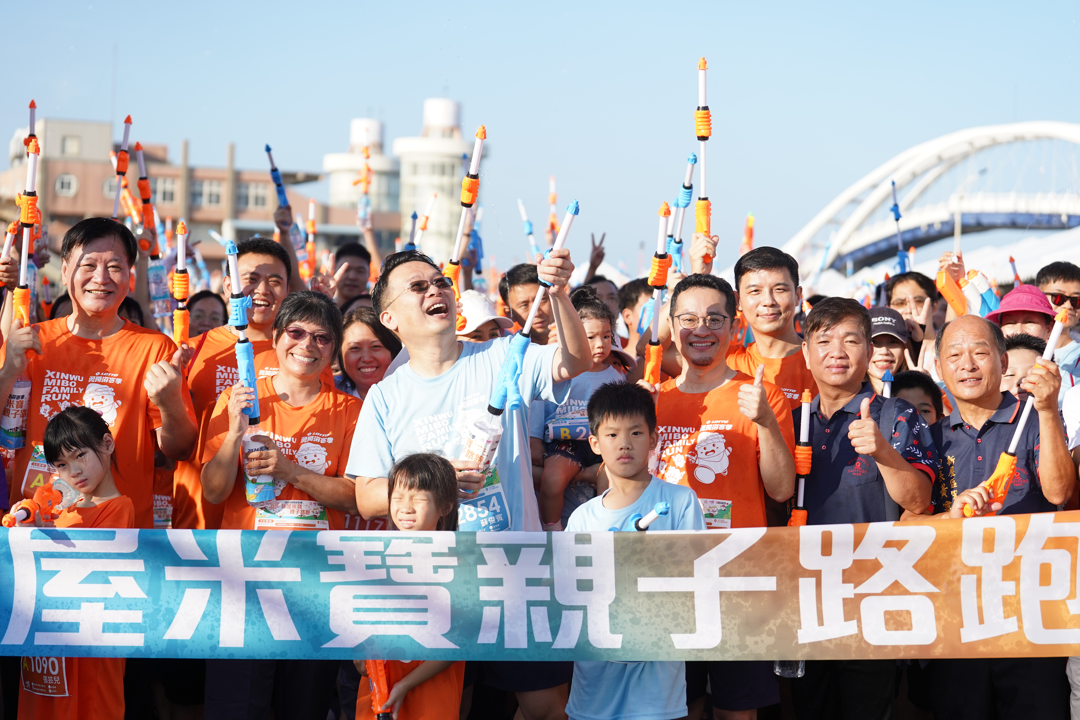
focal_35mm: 70
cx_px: 540
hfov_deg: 28.8
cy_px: 360
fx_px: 2100
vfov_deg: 19.5
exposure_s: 1/2000
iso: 250
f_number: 3.2
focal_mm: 70
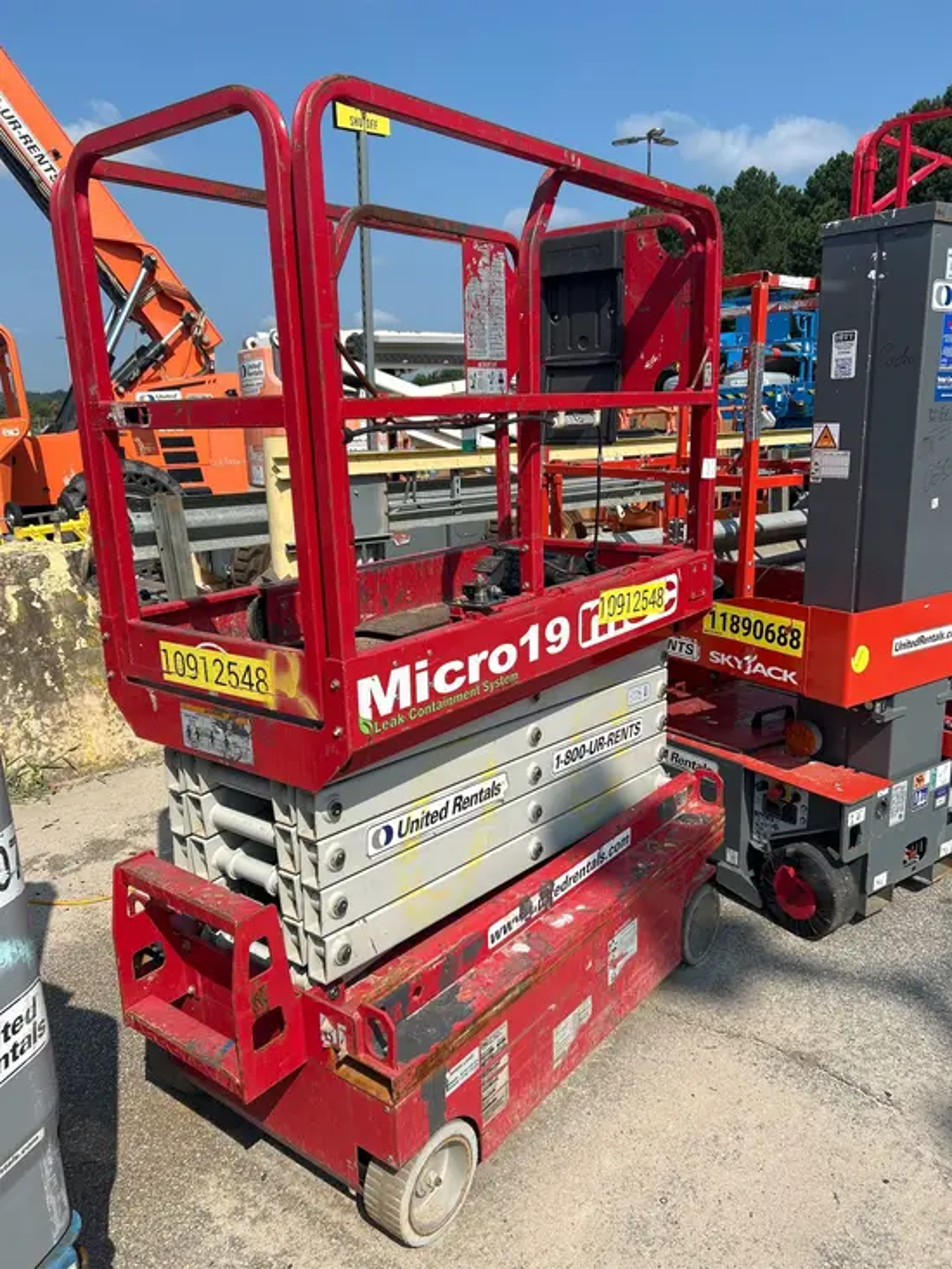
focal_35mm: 26
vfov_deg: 67.3
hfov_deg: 53.1
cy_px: 634
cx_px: 476
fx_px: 953
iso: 50
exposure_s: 1/5076
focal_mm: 5.7
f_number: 1.5
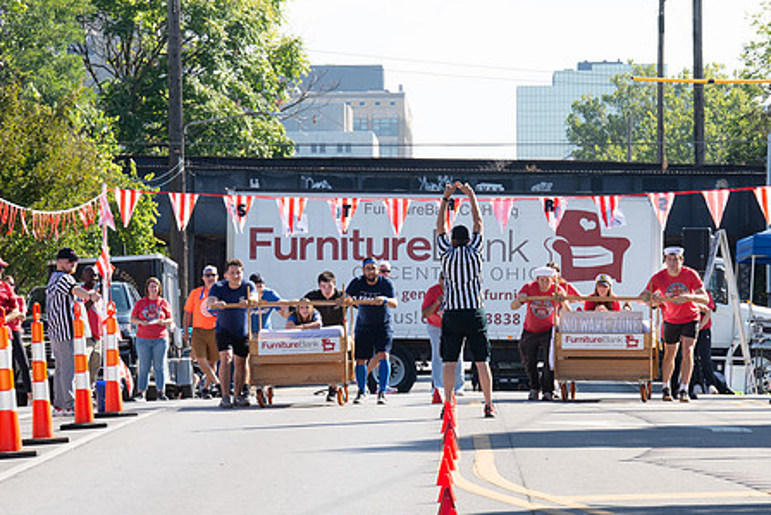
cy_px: 282
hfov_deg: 9.1
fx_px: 4863
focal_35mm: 227
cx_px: 485
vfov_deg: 6.1
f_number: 9
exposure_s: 1/250
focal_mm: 155
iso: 200
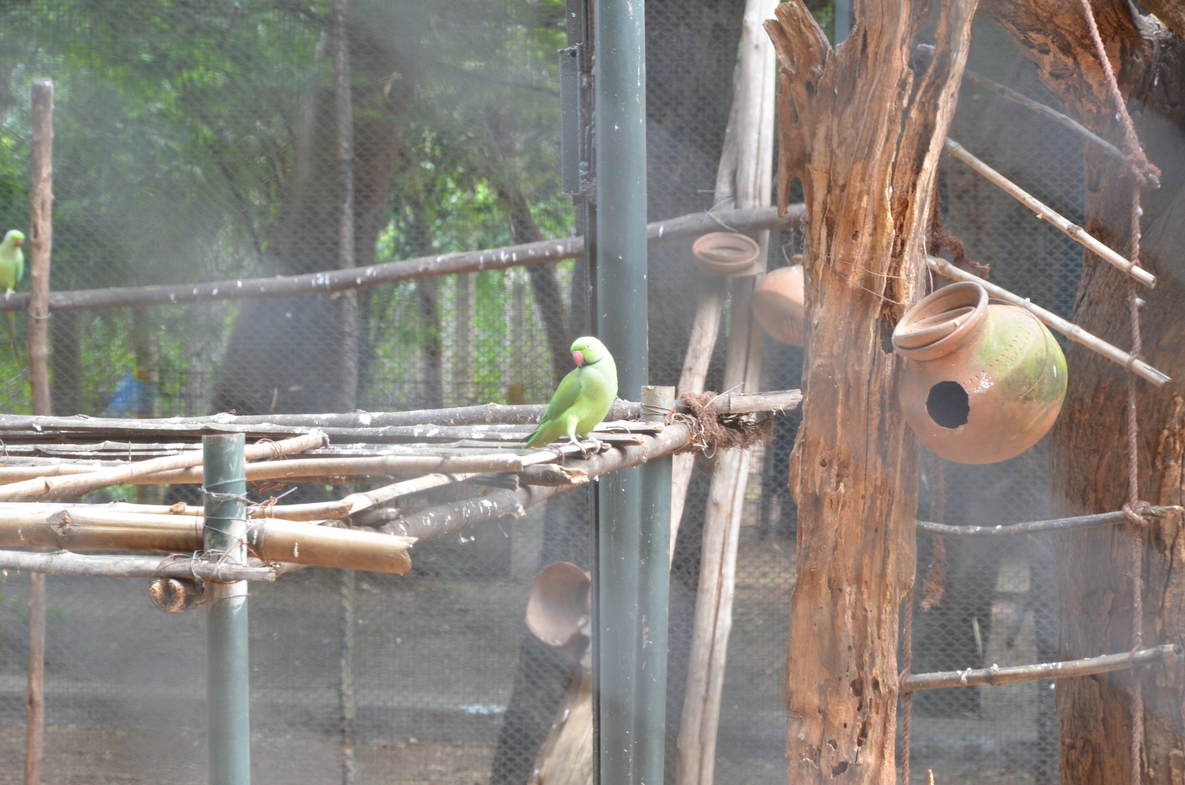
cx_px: 592
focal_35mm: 158
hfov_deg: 13.1
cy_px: 392
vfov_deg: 8.7
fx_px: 5174
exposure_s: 1/25
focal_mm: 105
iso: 1000
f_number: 10
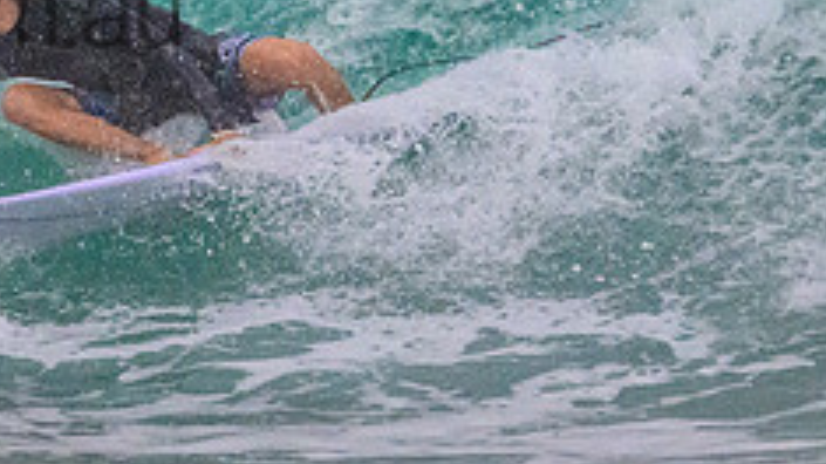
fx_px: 42476
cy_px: -205
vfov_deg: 0.6
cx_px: 67
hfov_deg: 1.1
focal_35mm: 1940
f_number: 11
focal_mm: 600
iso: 8000
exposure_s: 1/2000
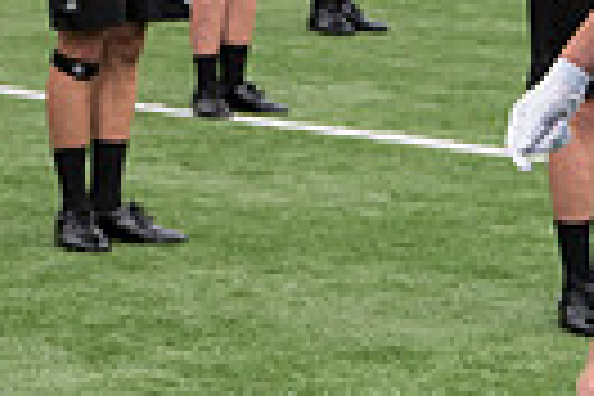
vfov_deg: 4.4
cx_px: 558
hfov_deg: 6.7
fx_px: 5082
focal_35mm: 308
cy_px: -250
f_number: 5.6
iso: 640
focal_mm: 70
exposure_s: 1/1600
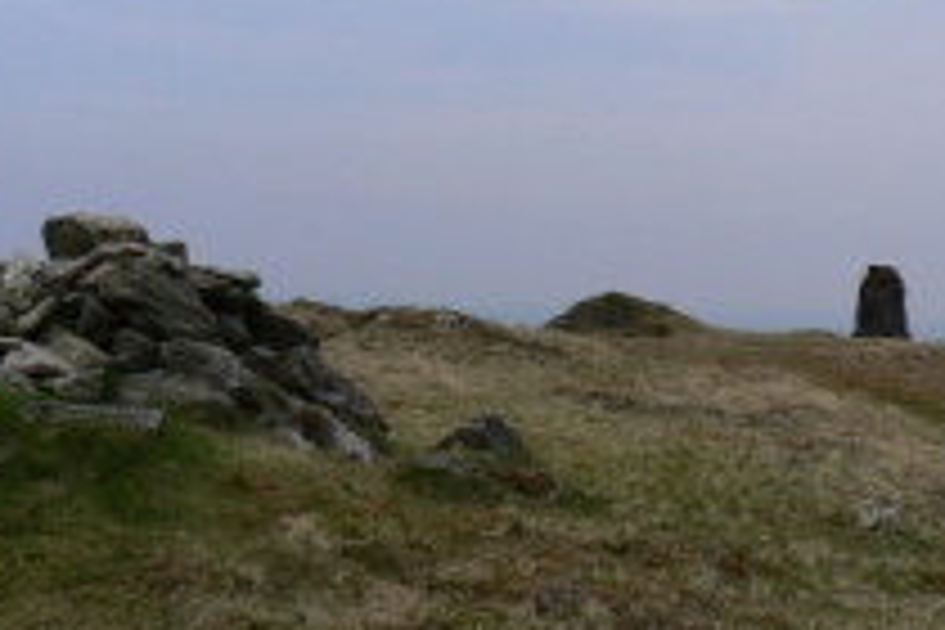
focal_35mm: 77
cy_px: 266
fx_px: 2021
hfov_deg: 26.3
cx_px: 508
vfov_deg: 17.7
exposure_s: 1/400
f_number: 8
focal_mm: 6
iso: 80
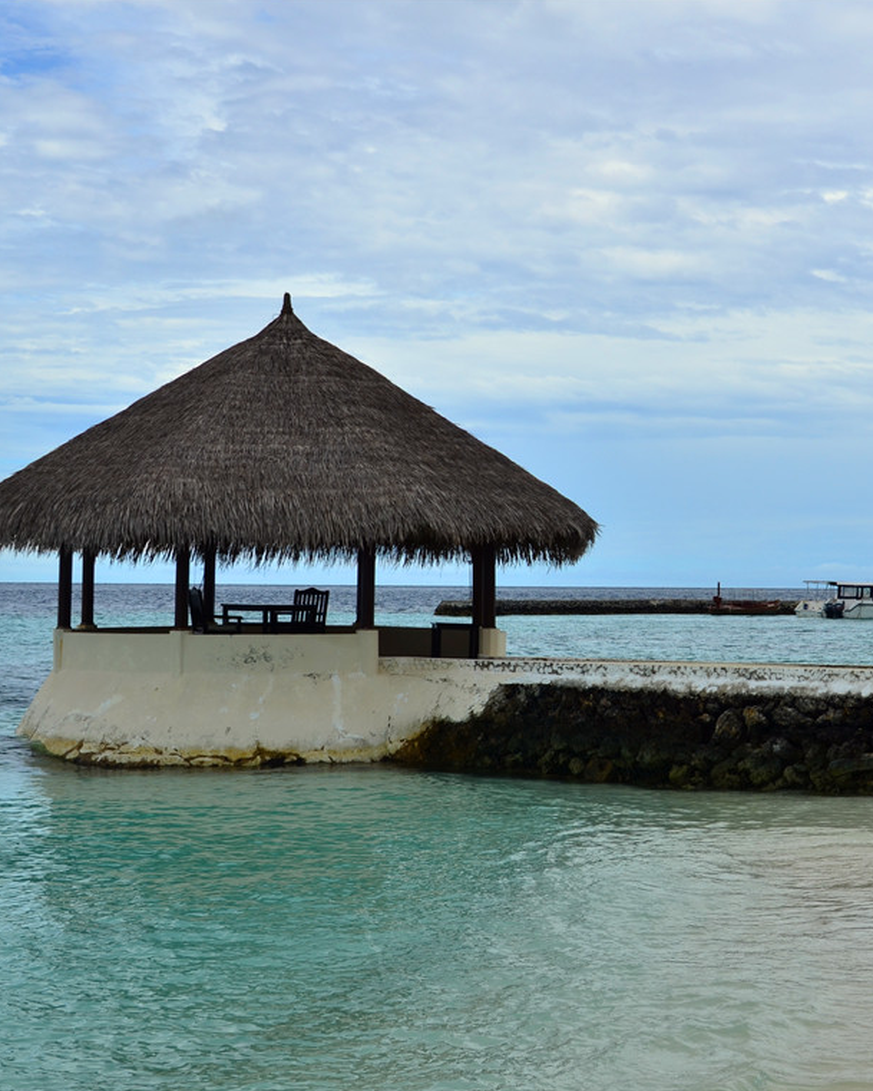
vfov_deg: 31.4
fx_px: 1937
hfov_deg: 25.0
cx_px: 702
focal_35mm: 60
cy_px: 543
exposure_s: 1/250
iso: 100
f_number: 11
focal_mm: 28
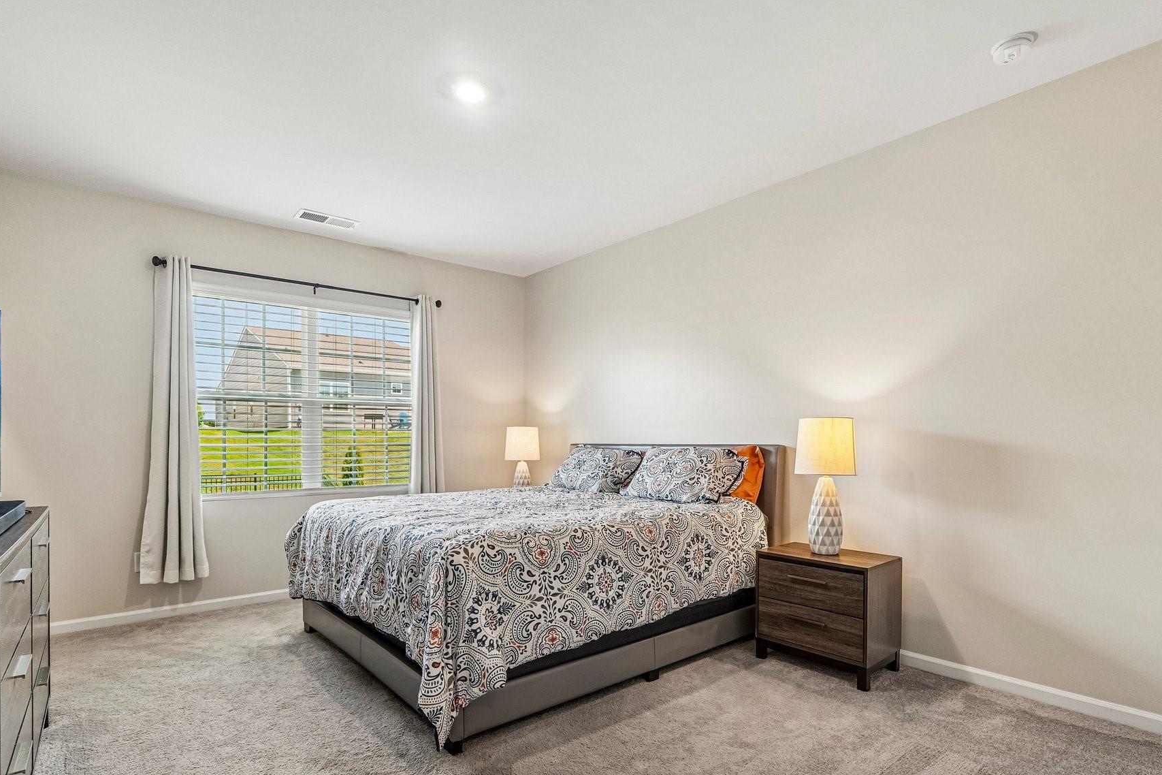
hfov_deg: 87.2
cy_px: 449
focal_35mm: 19
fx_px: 610
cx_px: 596
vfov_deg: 64.5
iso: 400
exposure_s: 1/15
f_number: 8
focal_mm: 10.5
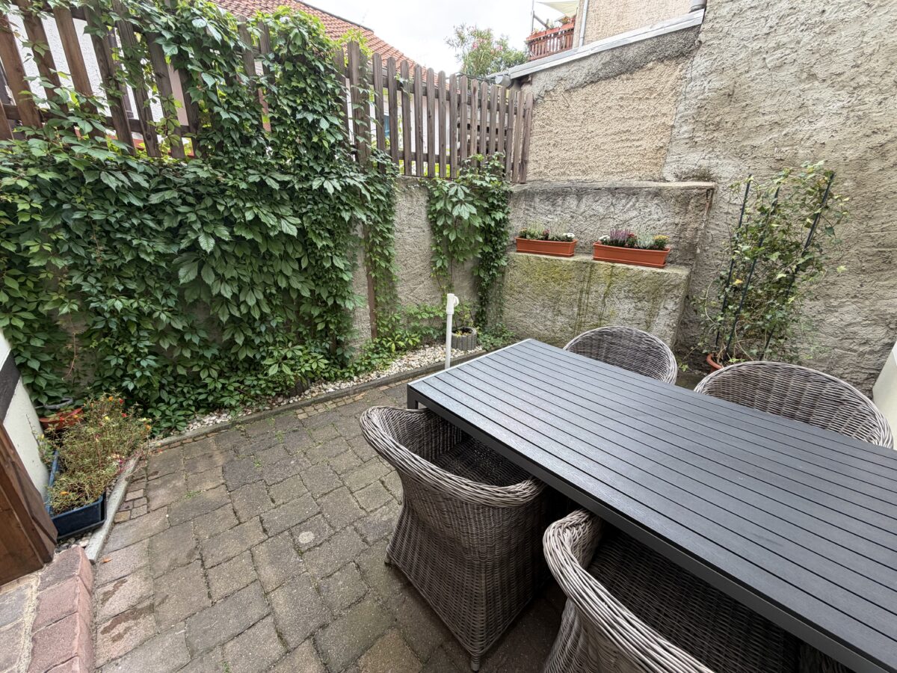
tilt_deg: -21.8
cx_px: 448
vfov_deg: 85.7
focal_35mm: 14
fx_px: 363
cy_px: 336
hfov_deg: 102.1
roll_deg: -1.2
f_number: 2.2
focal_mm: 2.22
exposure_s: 1/121
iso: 64
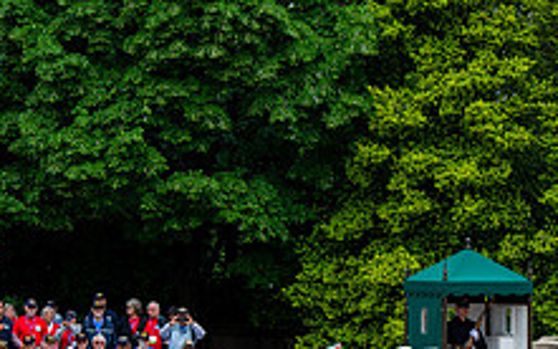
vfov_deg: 8.3
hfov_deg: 13.0
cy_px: 366
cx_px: 690
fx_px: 2372
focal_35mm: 156
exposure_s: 1/100
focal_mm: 55
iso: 125
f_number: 6.3
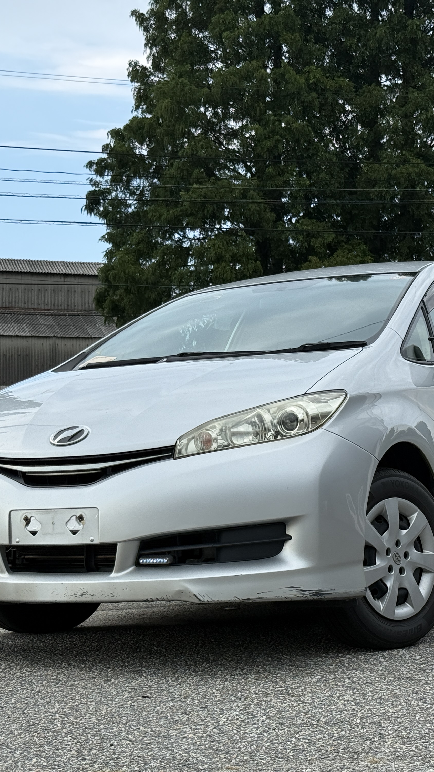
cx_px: 267
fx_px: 1432
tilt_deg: +3.4
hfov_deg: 17.2
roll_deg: -0.1
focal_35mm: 70
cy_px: 387
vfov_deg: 30.2
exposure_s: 1/1543
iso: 64
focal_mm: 6.76
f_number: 1.78
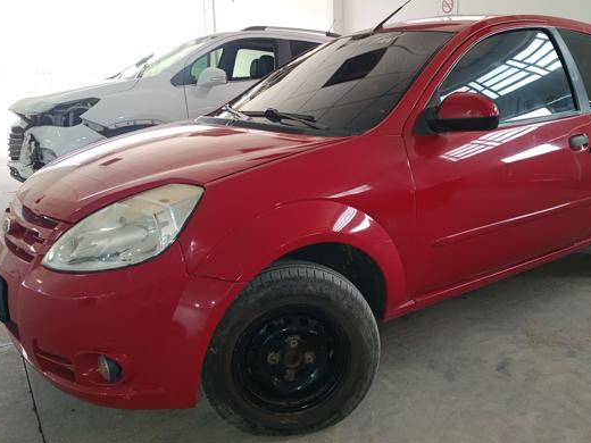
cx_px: 334
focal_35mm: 32
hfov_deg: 56.6
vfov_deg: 44.1
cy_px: 191
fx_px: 546
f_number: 1.8
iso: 100
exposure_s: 1/60.1
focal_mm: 4.81
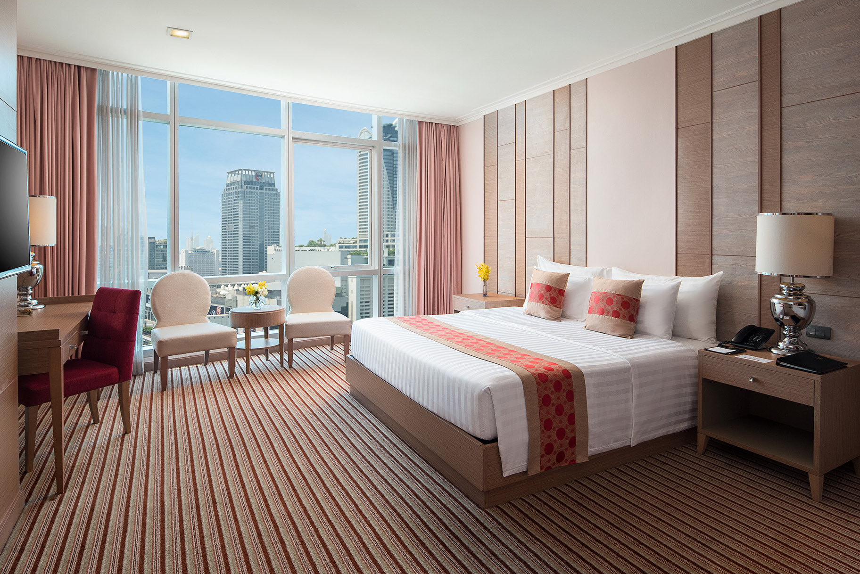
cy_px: 289
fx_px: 478
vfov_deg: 62.0
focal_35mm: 20
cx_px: 430
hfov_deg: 84.0
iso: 320
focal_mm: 19
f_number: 8
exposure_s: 1/40
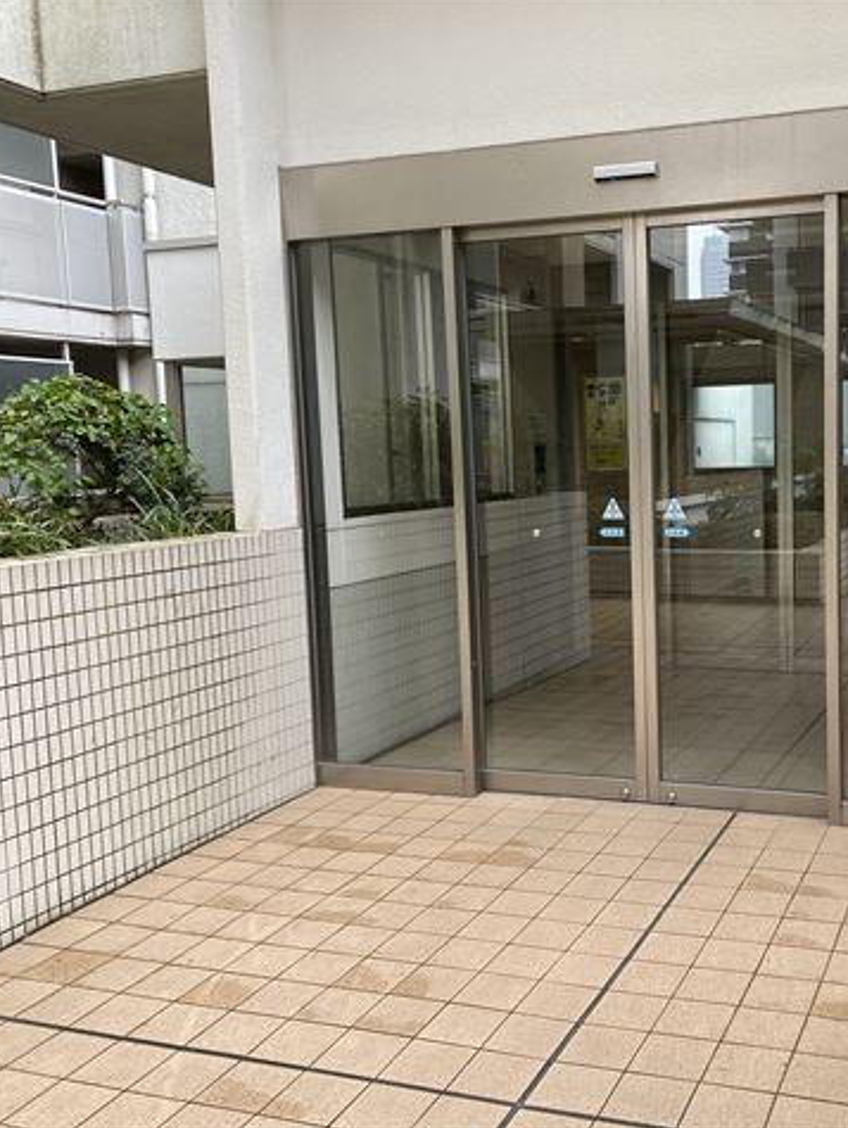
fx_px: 1142
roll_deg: +1.9
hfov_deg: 39.4
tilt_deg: -7.1
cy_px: 560
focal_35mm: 35
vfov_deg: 52.6
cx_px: 660
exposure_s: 1/122
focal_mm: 4.25
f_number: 1.8
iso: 80
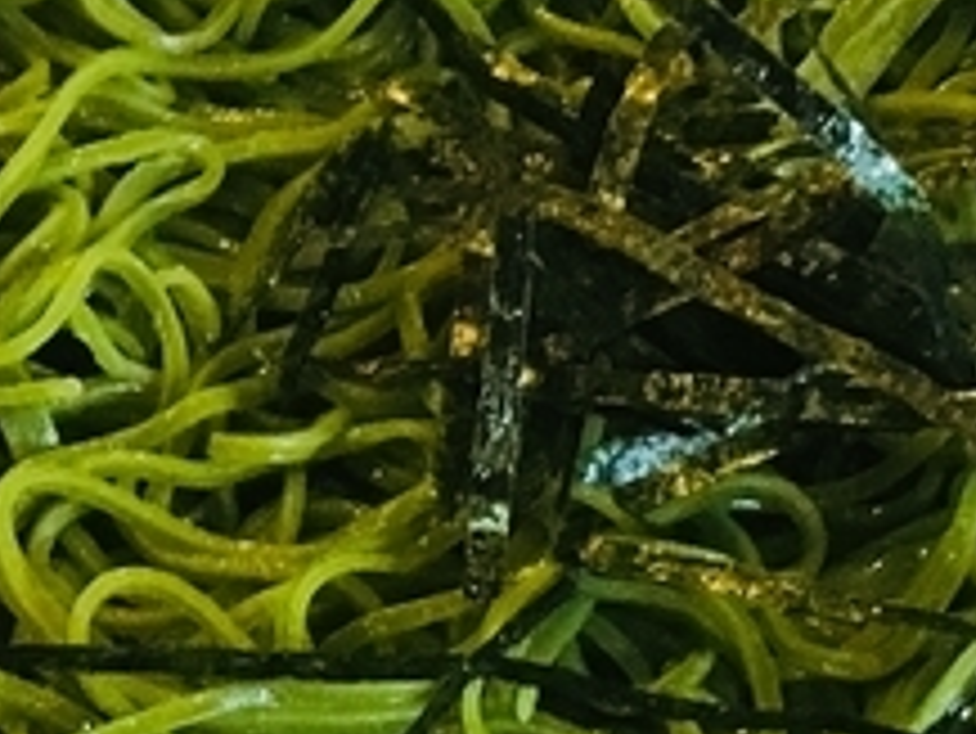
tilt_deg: -49.0
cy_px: 509
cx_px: -103
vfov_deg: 10.8
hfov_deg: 14.1
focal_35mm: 137
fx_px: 3865
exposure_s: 1/15
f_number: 2.2
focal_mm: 4.15
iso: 250
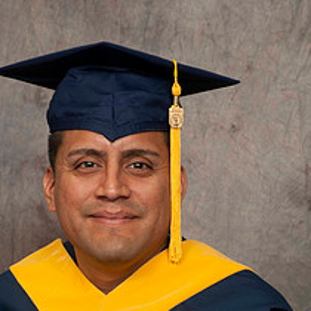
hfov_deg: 8.0
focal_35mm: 218
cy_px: 298
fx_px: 2216
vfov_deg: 8.0
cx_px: 103
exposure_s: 1/60
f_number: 5.6
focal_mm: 80
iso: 200
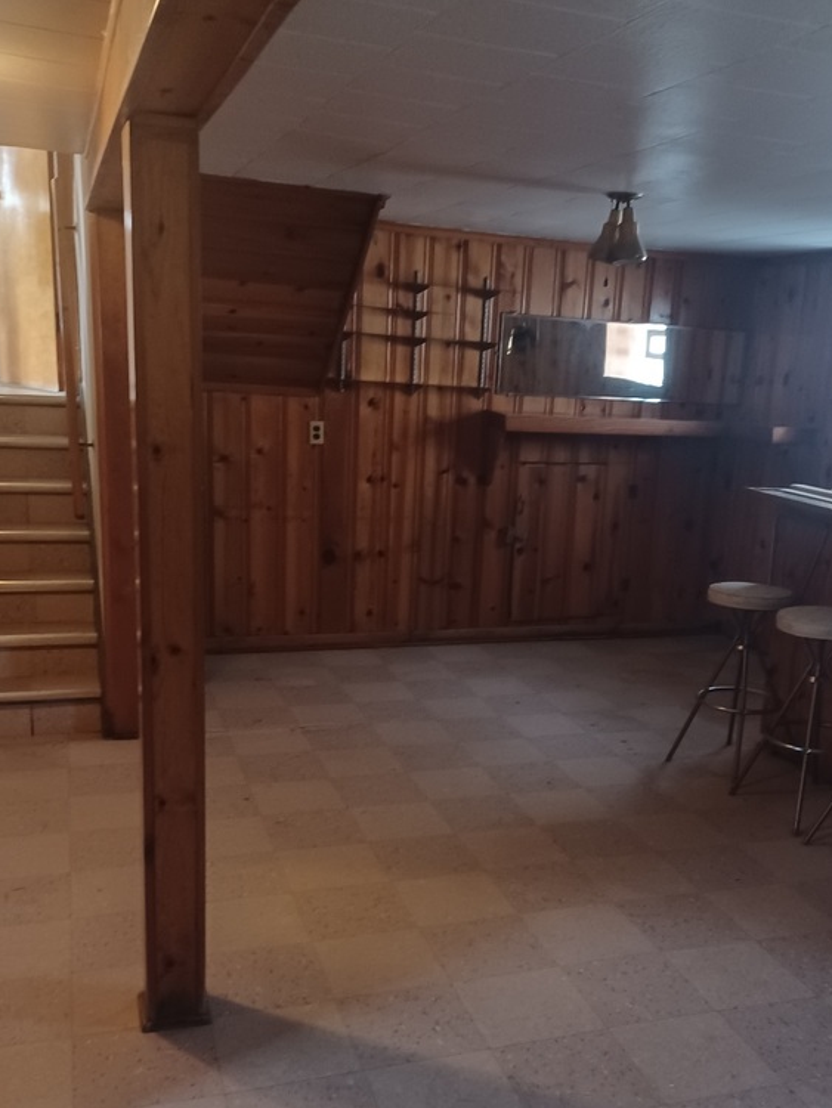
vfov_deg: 51.1
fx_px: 1153
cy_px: 653
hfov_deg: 39.5
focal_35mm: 36
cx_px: 504
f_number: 1.8
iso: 800
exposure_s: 1/20
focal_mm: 4.6
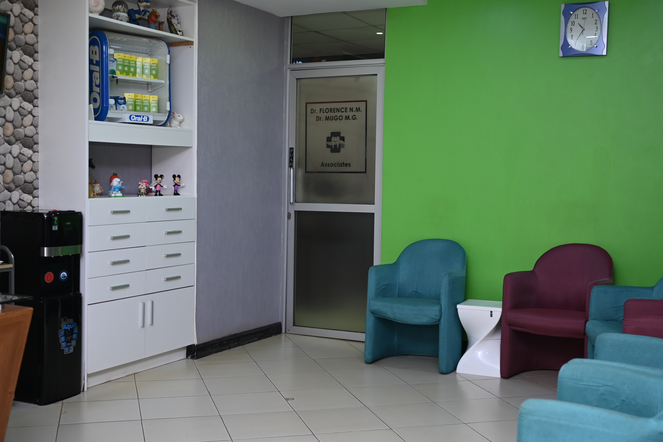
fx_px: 773
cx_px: 332
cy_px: 221
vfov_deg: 31.9
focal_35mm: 42
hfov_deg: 46.4
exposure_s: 1/100
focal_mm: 28
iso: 320
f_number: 2.8
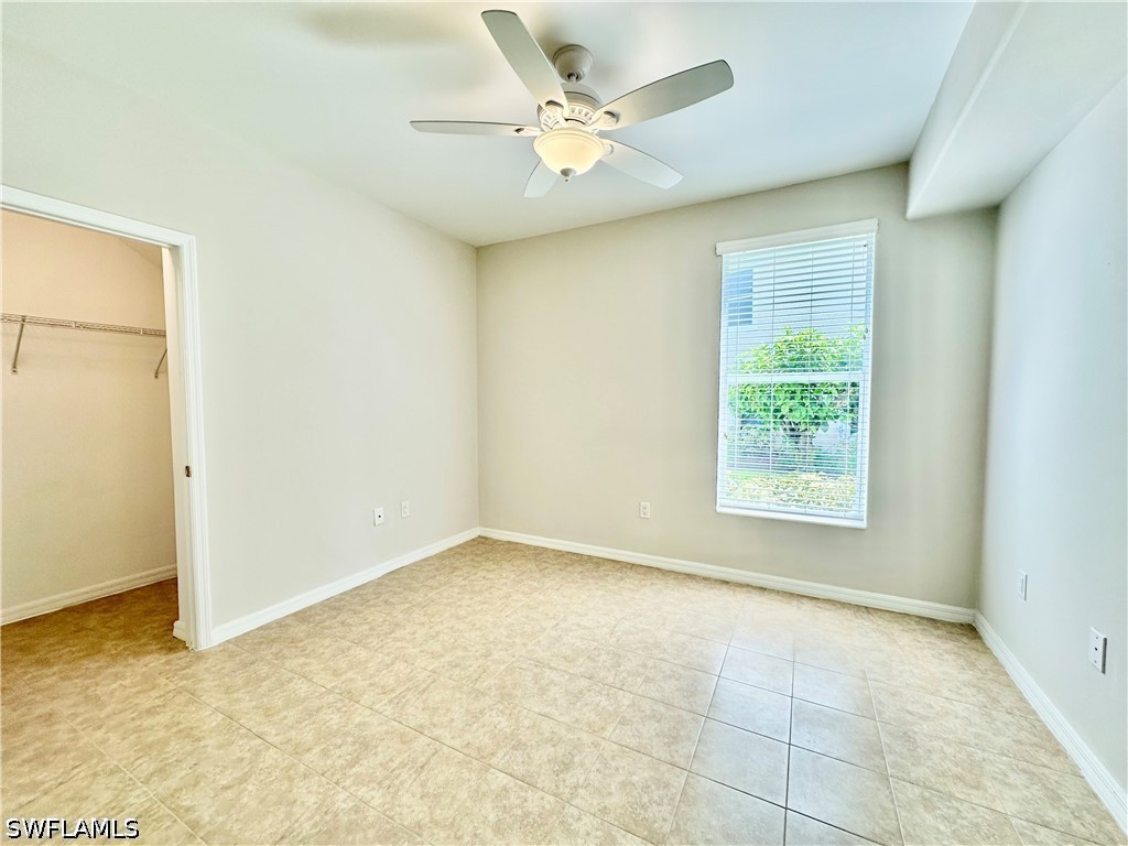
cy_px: 423
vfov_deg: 85.7
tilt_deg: -3.3
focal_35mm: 14
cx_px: 564
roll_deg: +0.6
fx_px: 456
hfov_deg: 102.1
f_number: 2.2
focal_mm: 2.22
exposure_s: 1/120
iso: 40
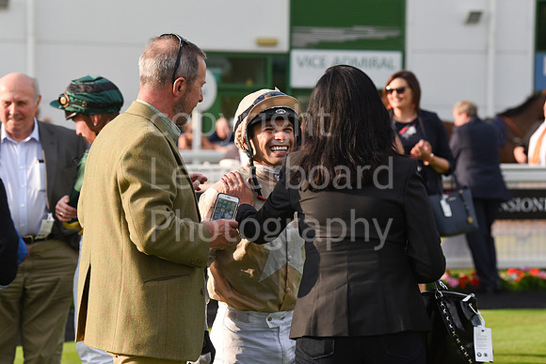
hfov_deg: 15.8
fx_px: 1972
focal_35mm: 130
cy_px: 182
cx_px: 273
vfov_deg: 10.6
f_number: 5.6
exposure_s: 1/2000
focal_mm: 130
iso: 800
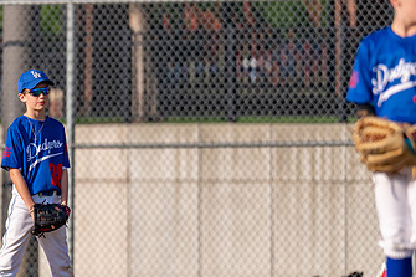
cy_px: 193
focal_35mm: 563
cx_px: 33
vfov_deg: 2.4
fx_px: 6502
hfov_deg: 3.7
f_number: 2.8
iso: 250
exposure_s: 1/4000
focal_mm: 200
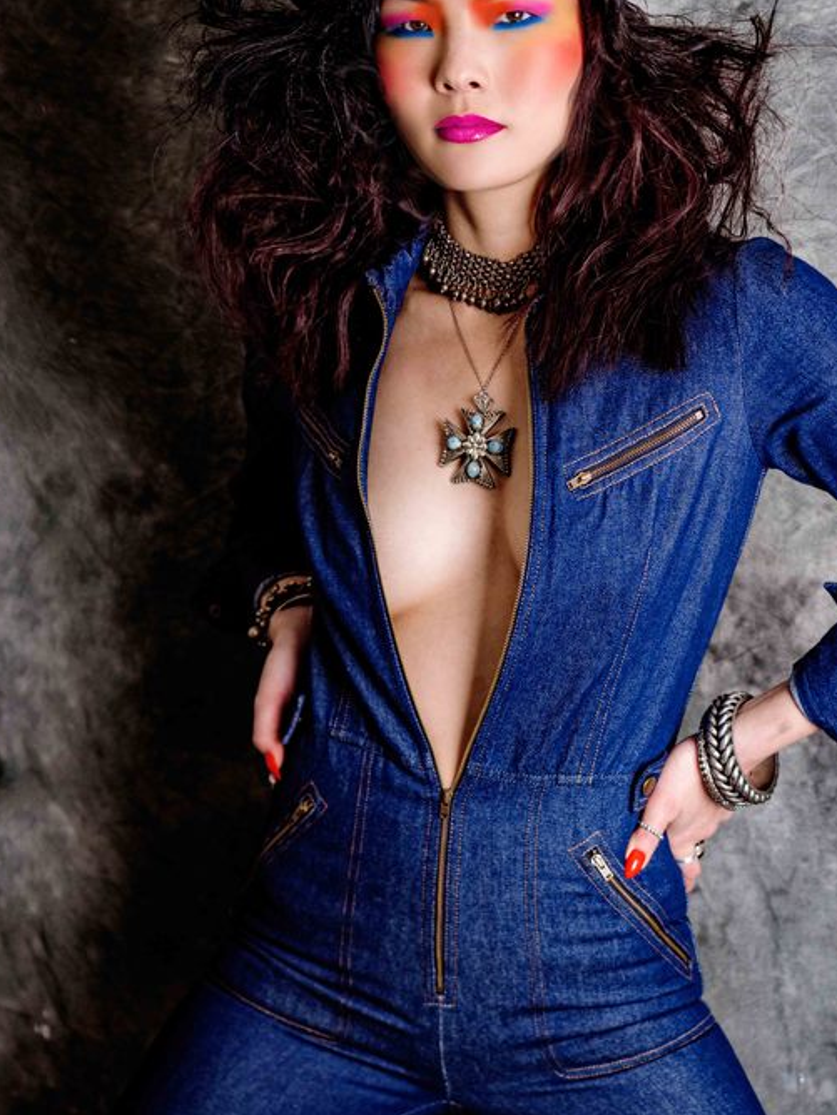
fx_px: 2225
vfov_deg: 28.2
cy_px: 575
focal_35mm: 69
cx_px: 515
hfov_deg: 21.3
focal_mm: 27
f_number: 2.8
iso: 200
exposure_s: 1/250
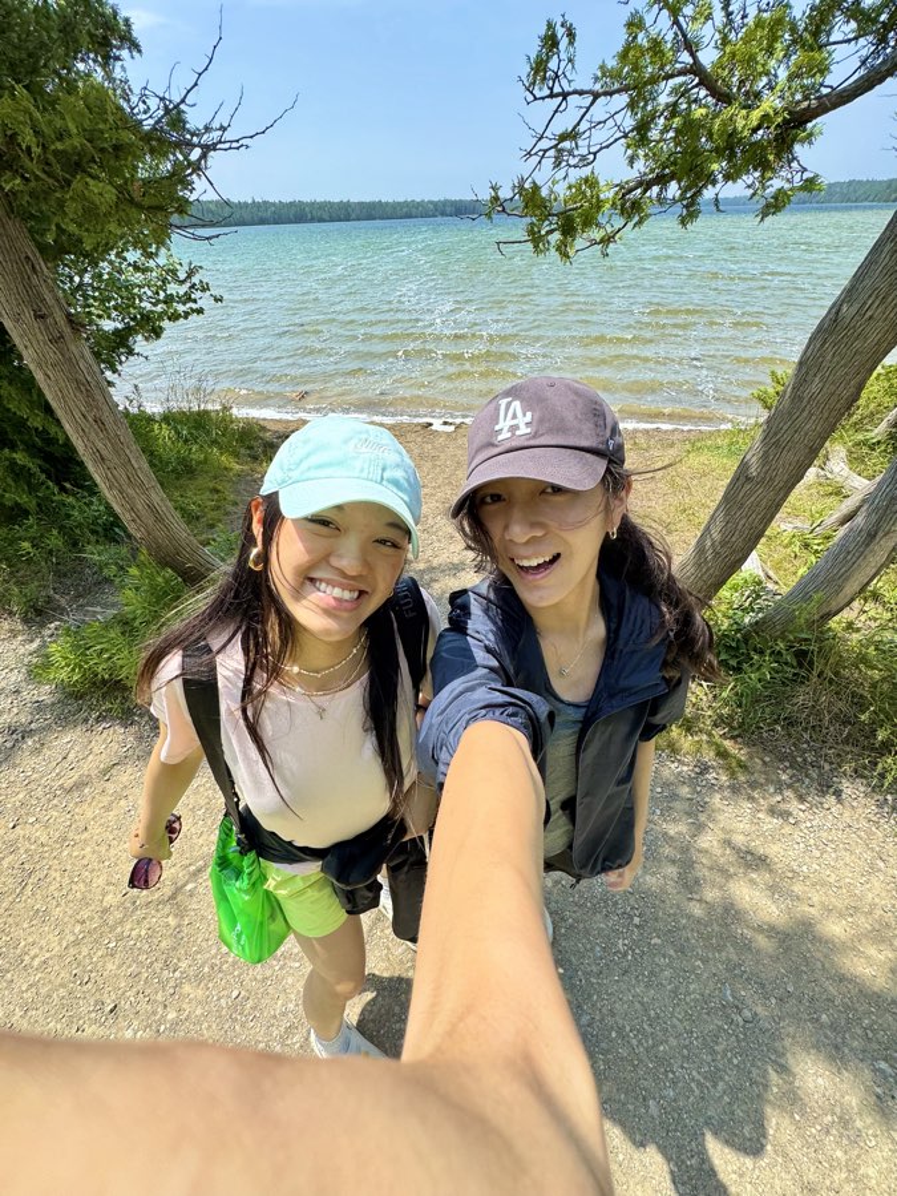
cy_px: 598
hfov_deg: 85.7
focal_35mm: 14
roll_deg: +1.6
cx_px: 448
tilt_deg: -37.5
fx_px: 484
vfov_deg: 102.1
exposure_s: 1/492
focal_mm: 2.22
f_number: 2.2
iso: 40
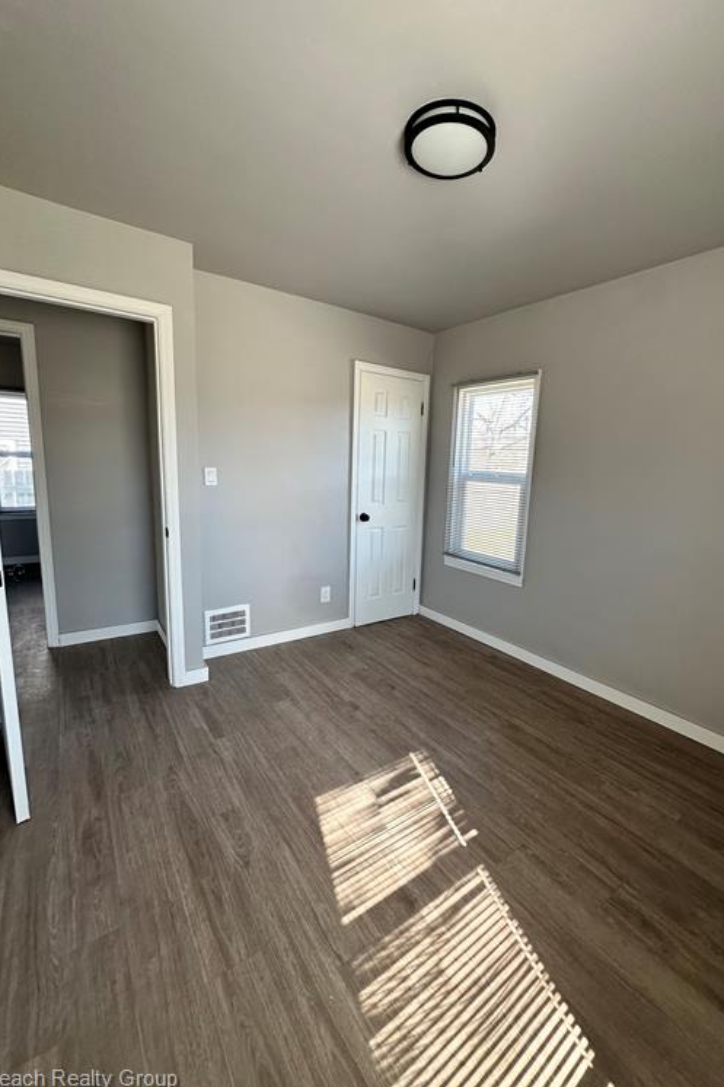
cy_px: 536
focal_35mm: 15
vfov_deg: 100.4
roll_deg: -3.1
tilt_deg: -8.8
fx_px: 453
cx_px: 398
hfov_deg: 77.1
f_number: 2.2
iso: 80
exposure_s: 1/99
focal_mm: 2.22
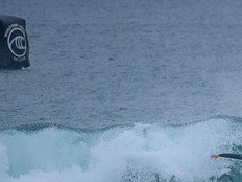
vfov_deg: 1.2
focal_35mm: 1201
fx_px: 8396
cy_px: 181
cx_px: 263
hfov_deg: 1.7
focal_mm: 500
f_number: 5.6
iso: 320
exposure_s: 1/2000
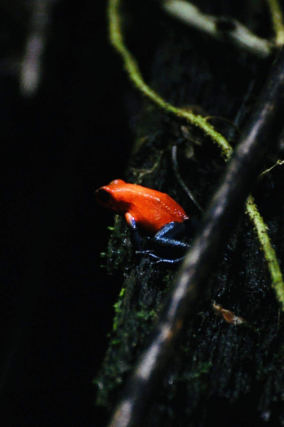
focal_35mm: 450
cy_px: 214
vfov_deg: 4.6
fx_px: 5340
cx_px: 142
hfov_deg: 3.0
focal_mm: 300
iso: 800
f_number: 5.6
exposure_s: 1/160
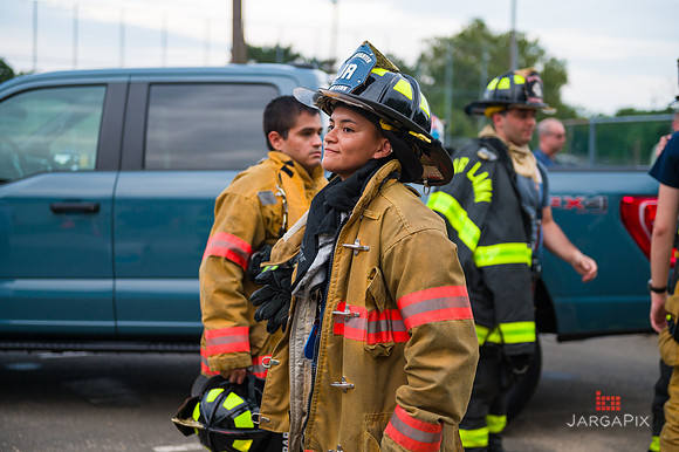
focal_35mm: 58
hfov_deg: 34.5
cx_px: 340
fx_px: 1093
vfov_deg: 23.4
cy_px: 226
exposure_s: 1/250
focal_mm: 58
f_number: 3.2
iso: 400
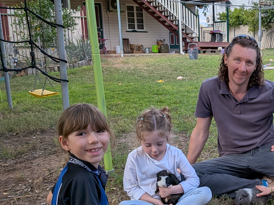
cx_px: 247
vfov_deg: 30.7
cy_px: 131
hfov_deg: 37.8
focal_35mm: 47
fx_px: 372
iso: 27
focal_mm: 4.53
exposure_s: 1/293
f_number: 1.7
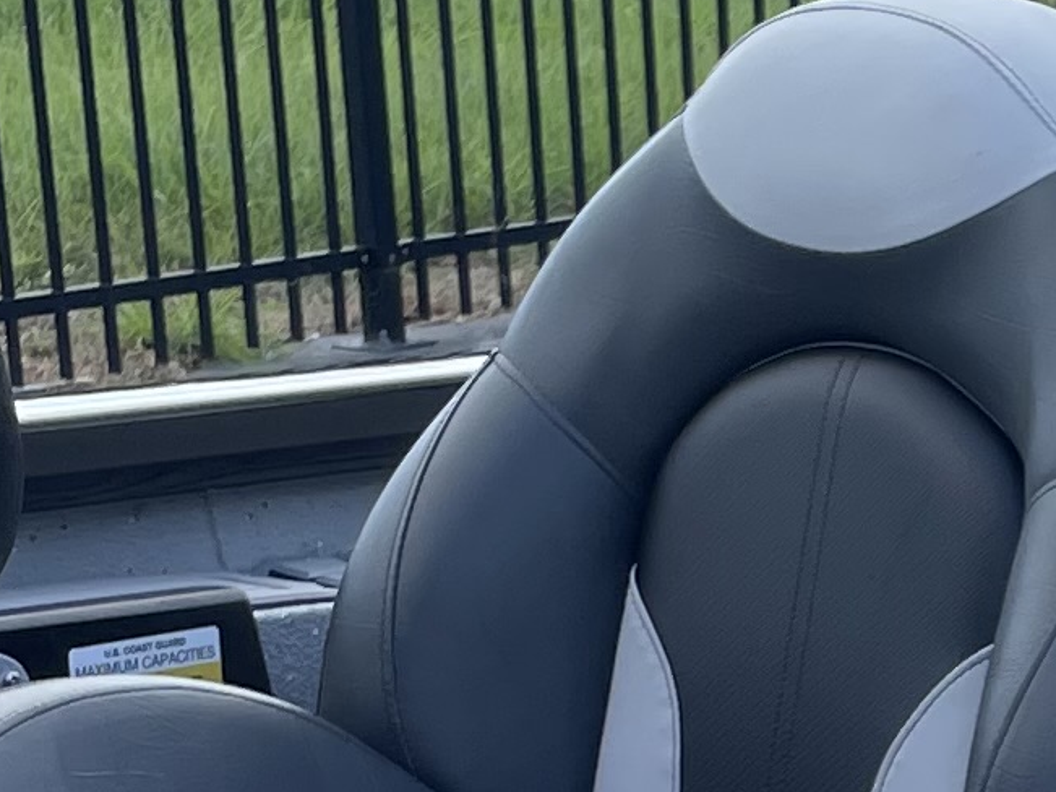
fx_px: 4911
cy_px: 1225
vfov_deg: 9.0
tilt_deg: -19.3
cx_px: 1419
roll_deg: -1.6
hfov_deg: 11.9
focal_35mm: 161
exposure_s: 1/988
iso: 32
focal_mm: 4.2
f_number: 1.6
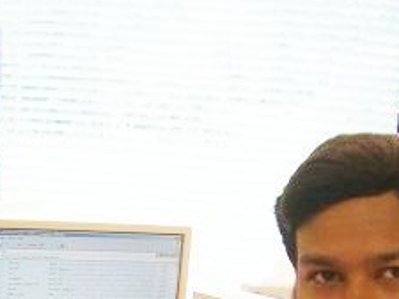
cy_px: 520
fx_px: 1557
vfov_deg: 10.4
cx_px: 131
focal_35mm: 135
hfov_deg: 14.6
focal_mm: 6.2
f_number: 2.7
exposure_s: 1/80
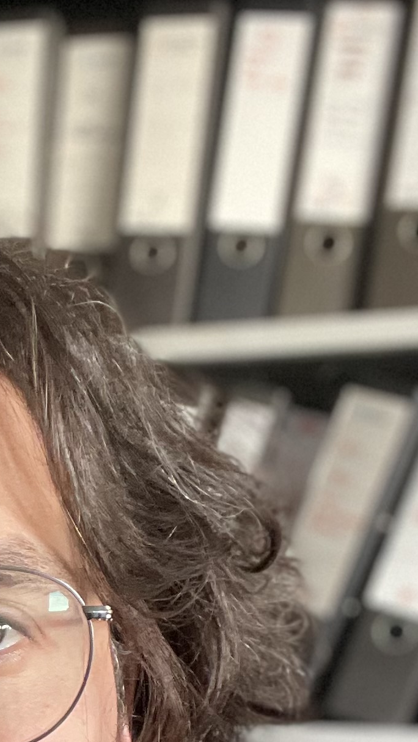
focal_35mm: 83
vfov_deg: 24.6
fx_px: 1635
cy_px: 720
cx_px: -161
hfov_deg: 13.9
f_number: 2.2
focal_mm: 2.71
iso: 400
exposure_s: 1/49
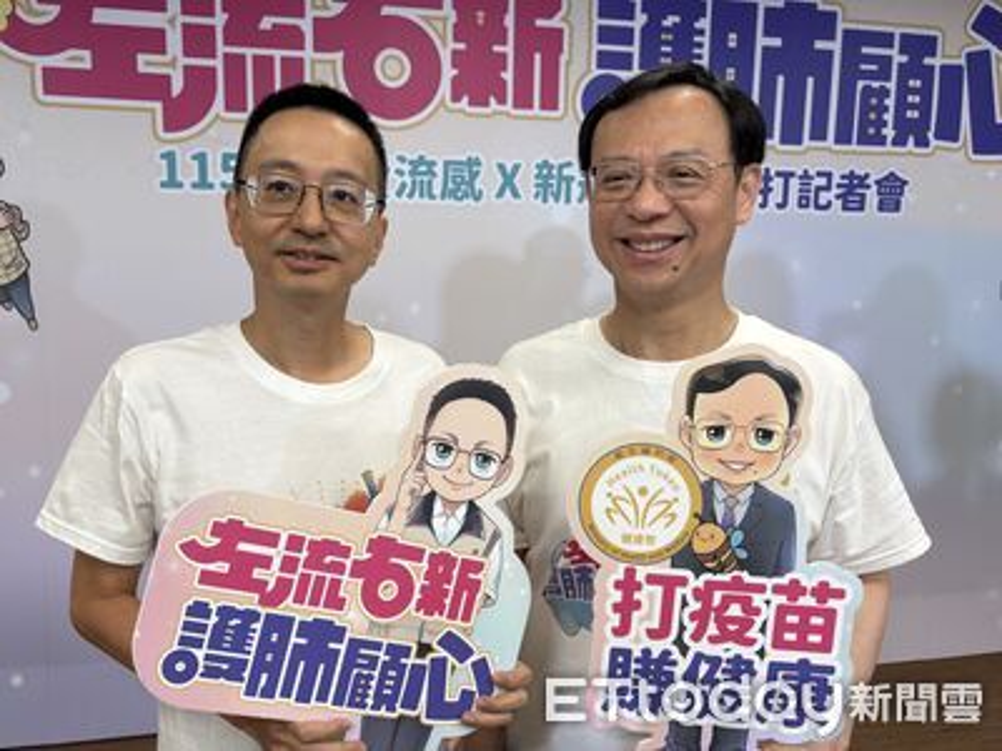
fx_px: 753
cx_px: 501
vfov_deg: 53.1
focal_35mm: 26
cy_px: 376
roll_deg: -0.4
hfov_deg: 67.3
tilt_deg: -8.2
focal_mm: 5.96
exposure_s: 1/120
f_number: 1.6
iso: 64
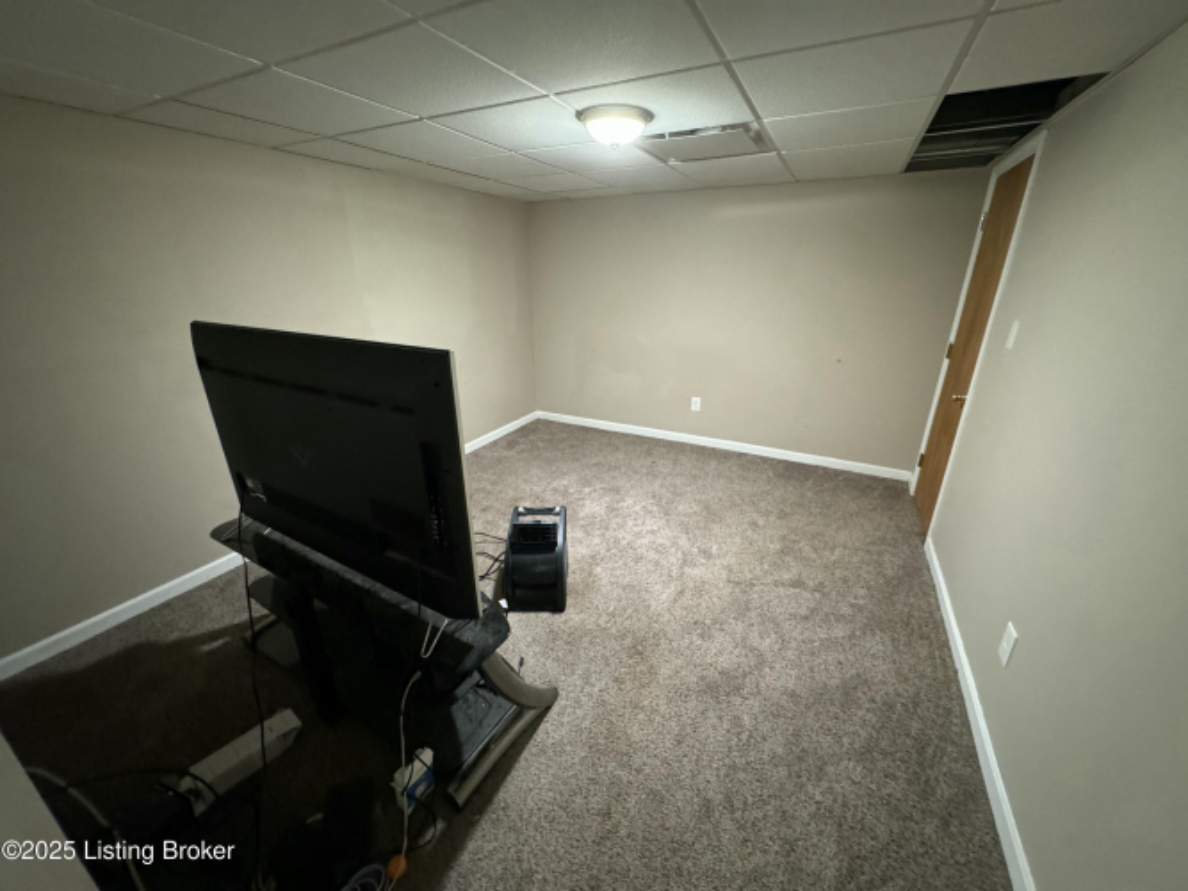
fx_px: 480
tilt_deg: -21.3
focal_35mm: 14
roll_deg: +0.8
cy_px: 446
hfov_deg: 102.1
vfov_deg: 85.7
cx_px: 594
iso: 1000
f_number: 2.2
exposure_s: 1/40
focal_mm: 2.22
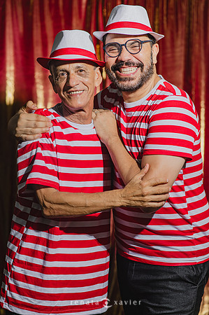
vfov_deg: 23.9
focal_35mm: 85
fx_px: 742
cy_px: 158
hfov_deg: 16.0
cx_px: 104
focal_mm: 85
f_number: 2.5
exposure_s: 1/200
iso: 125
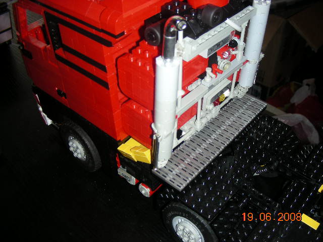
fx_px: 355
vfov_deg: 37.7
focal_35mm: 38
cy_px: 121
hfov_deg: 49.0
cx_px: 162
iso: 50
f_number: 3.5
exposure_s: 1/60
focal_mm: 6.3
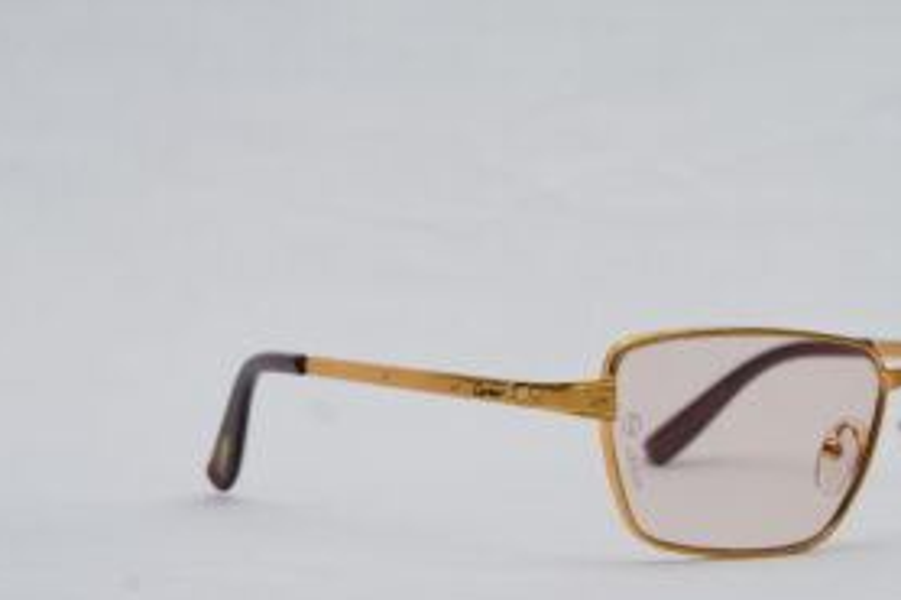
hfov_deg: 18.8
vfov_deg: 12.7
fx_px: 2701
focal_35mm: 108
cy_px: 379
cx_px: 697
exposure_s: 1/160
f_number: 9
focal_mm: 50
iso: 100
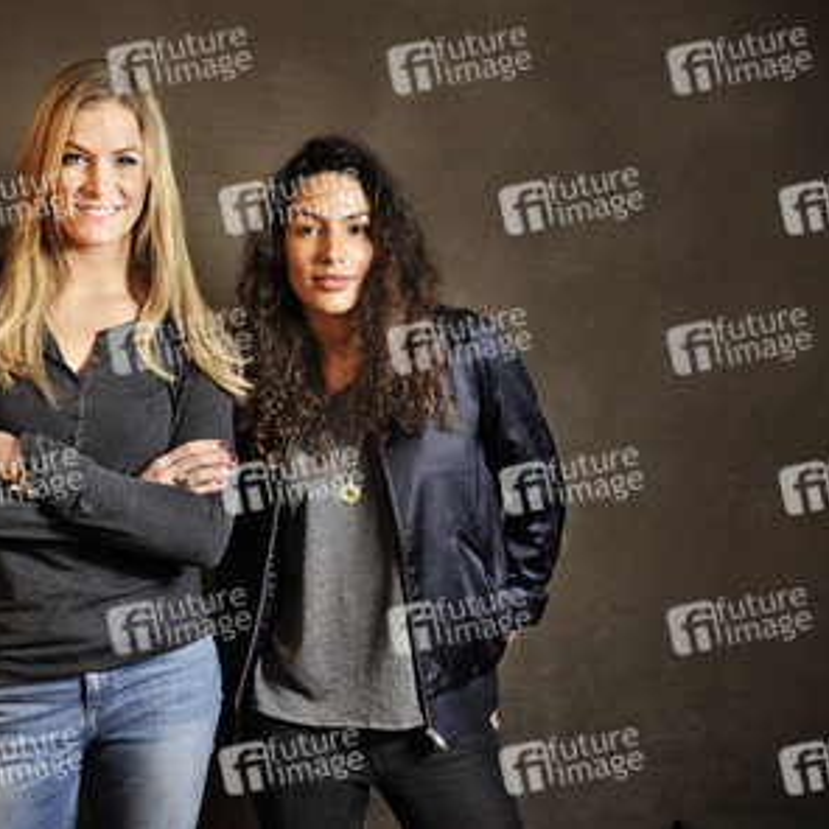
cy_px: 412
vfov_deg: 23.1
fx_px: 2032
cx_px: 217
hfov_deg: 22.9
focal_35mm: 75
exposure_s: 1/60
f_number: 2.8
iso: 800
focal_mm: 58
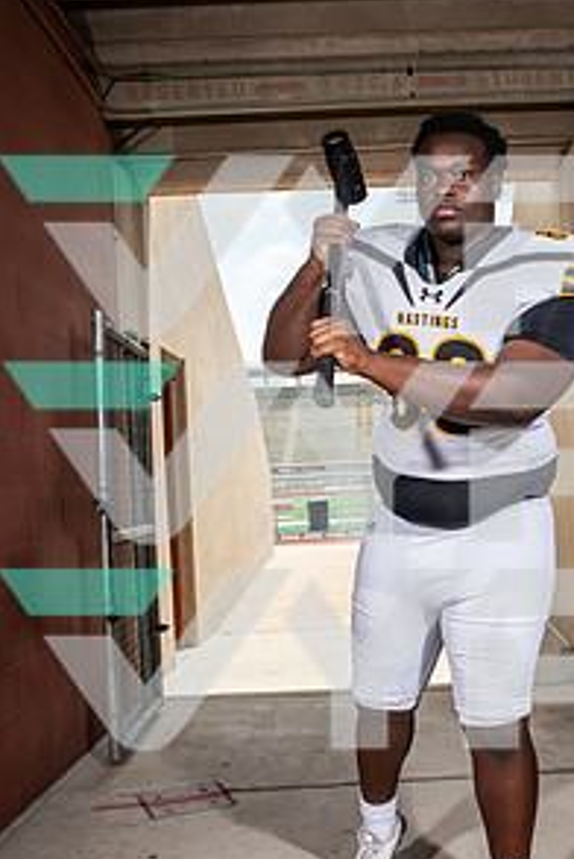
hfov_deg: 28.8
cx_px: 436
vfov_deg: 42.7
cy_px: 454
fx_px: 1097
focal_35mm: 46
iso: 160
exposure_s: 1/400
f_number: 7.1
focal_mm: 30
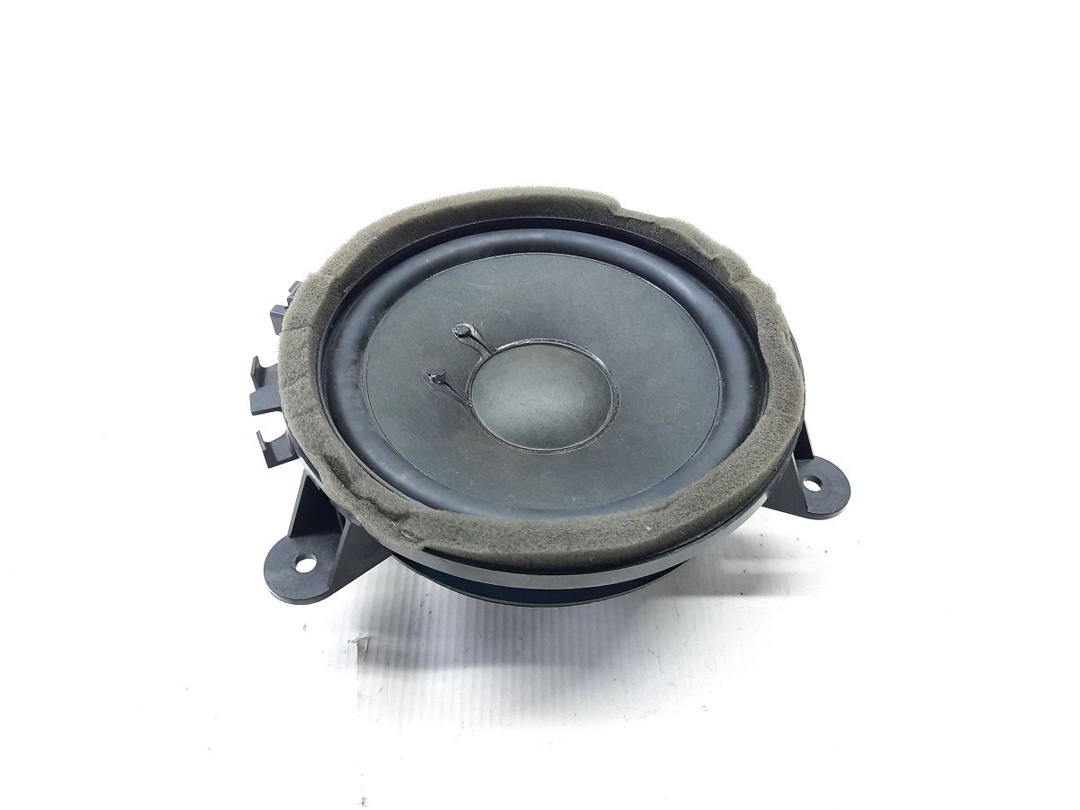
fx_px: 780
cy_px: 405
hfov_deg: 69.4
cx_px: 540
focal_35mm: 25
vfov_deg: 54.9
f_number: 2
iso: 250
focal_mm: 4.6
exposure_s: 1/50
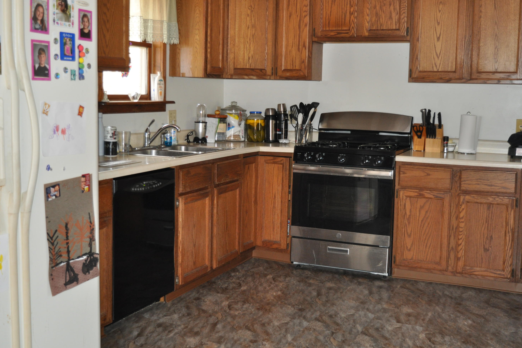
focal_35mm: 46
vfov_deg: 29.2
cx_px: 266
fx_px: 667
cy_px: 175
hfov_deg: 42.7
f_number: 4.2
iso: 800
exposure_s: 1/60
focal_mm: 30
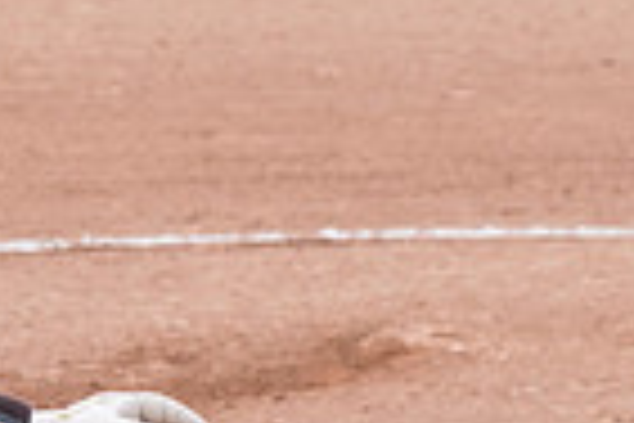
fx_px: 8699
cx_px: -342
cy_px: 342
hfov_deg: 4.2
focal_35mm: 494
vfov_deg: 2.8
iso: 640
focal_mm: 80
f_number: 5.6
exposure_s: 1/1600
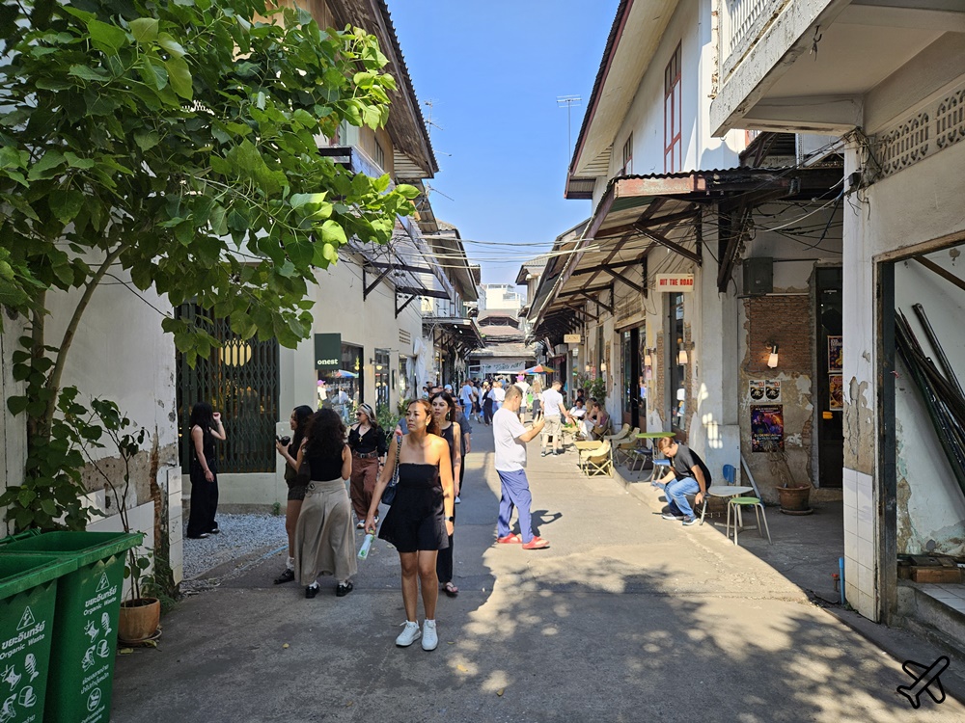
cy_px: 362
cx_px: 482
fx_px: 641
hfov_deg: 73.9
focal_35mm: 23
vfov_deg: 58.9
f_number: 1.8
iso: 25
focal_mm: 5.4
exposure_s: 1/580
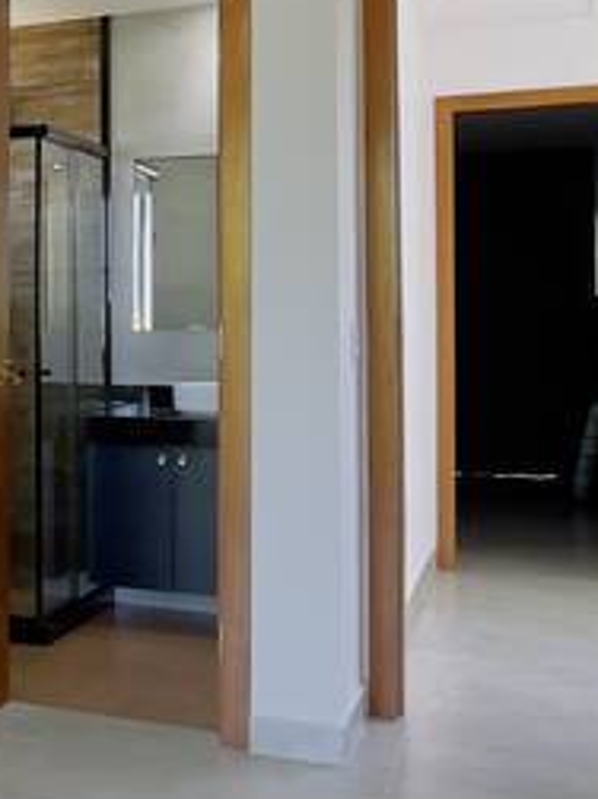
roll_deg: -0.5
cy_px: 322
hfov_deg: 20.3
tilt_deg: +0.3
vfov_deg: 34.3
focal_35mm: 56
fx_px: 1291
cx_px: -414
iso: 40
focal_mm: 1.54
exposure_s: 1/40
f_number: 2.4
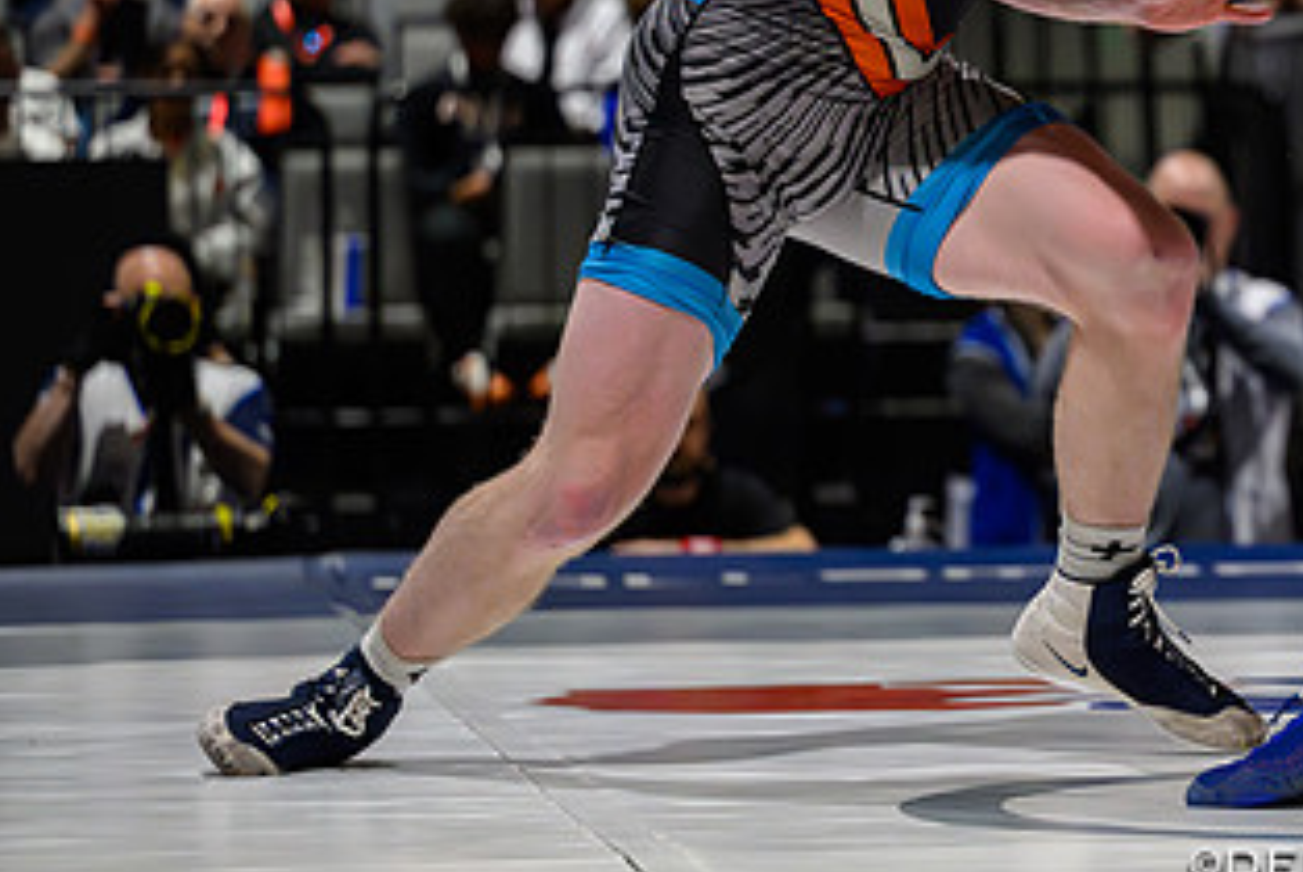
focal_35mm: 216
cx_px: 1349
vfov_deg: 6.4
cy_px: 133
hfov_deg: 9.4
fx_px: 7825
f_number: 2.8
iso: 5600
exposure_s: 1/800
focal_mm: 103
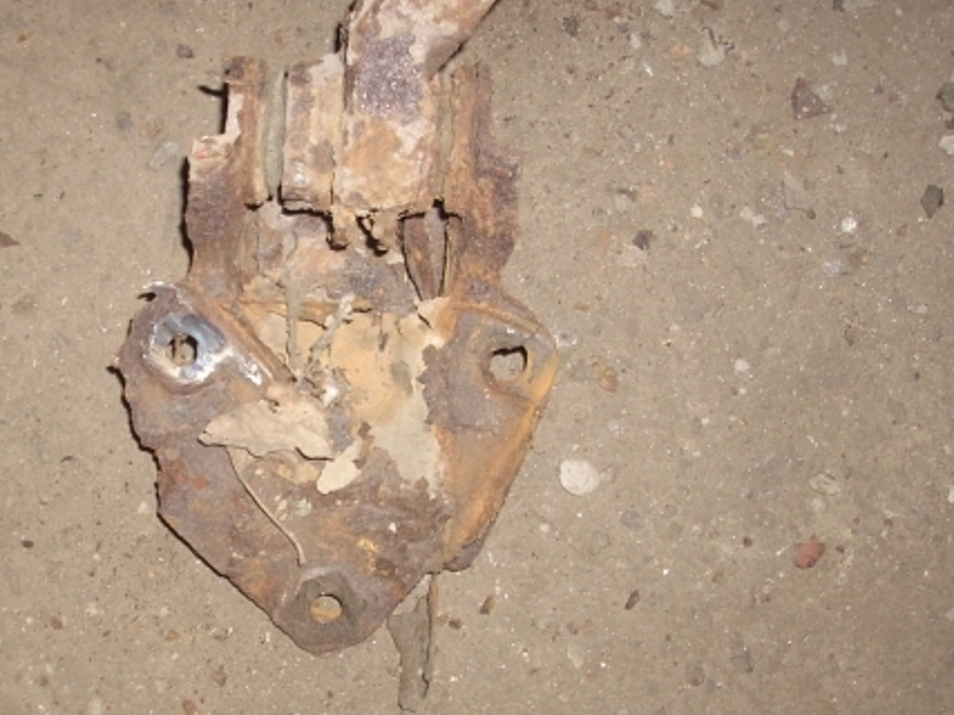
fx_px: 1791
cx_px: 288
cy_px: 383
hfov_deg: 29.5
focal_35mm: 65
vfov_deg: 22.6
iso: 64
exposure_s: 1/60
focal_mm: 6.2
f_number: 2.8
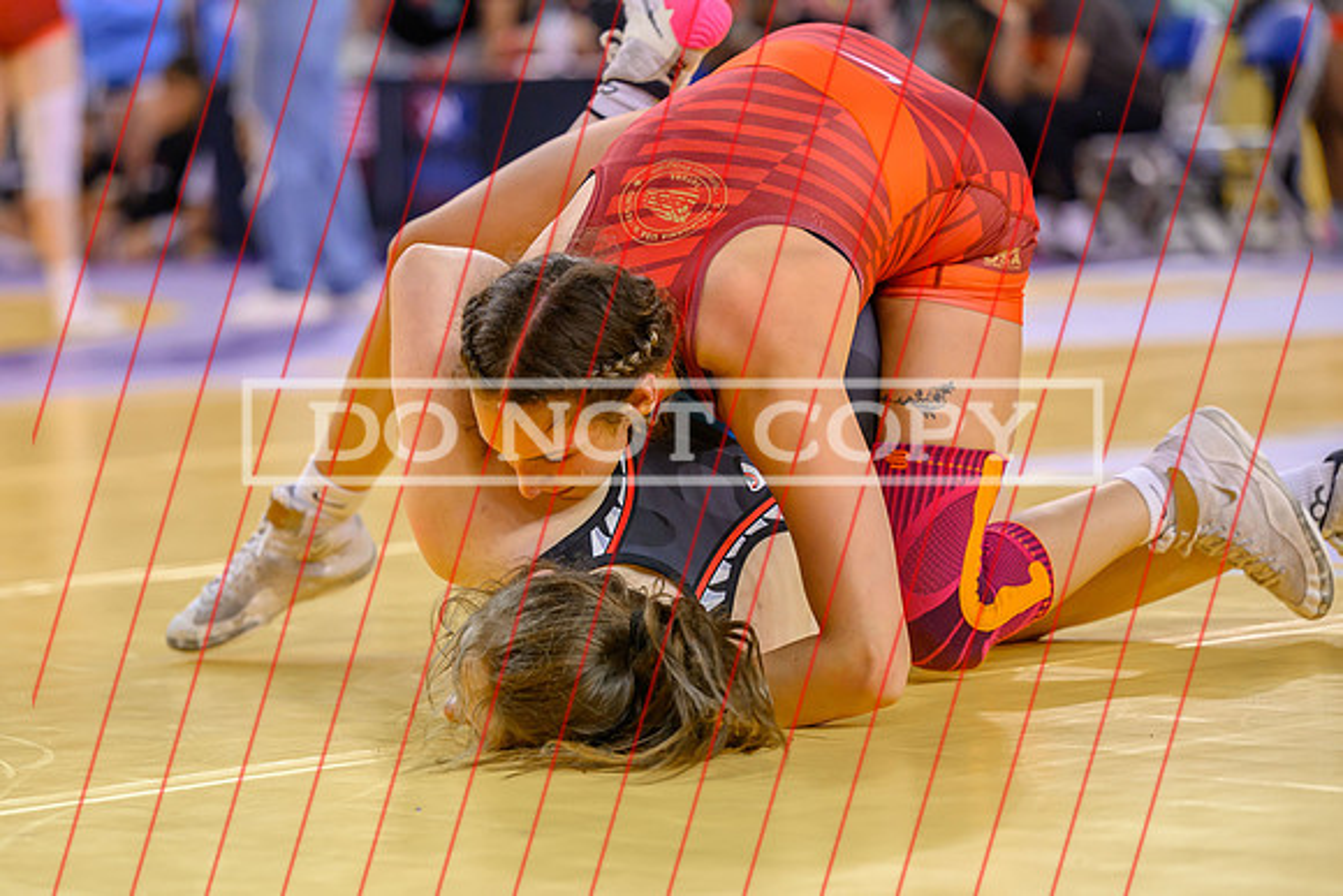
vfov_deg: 9.3
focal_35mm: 147
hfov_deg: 13.9
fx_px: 5500
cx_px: 574
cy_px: 553
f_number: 2.8
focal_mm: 115
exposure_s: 1/800
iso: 1800
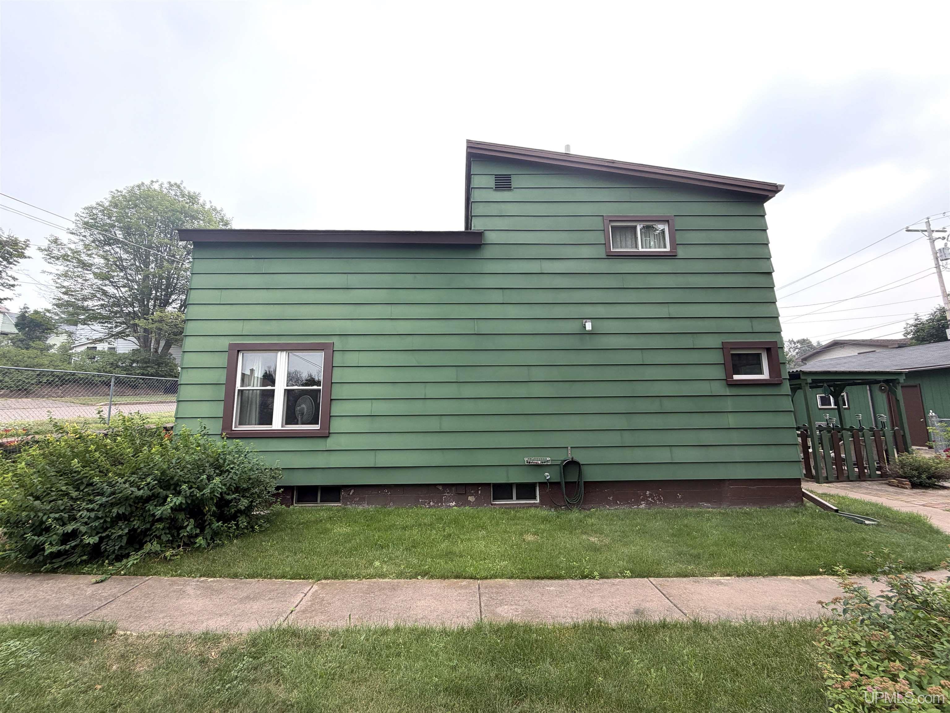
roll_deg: +0.8
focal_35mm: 14
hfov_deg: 102.1
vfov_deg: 85.7
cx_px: 475
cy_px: 356
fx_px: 384
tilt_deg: +10.6
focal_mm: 2.22
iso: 32
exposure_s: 1/770
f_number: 2.2
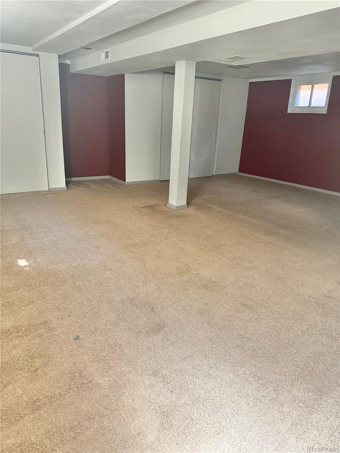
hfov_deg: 56.8
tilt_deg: -19.4
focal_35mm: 24
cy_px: 226
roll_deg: -2.2
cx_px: 170
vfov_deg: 71.6
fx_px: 314
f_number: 1.78
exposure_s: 1/60
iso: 320
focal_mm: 6.76
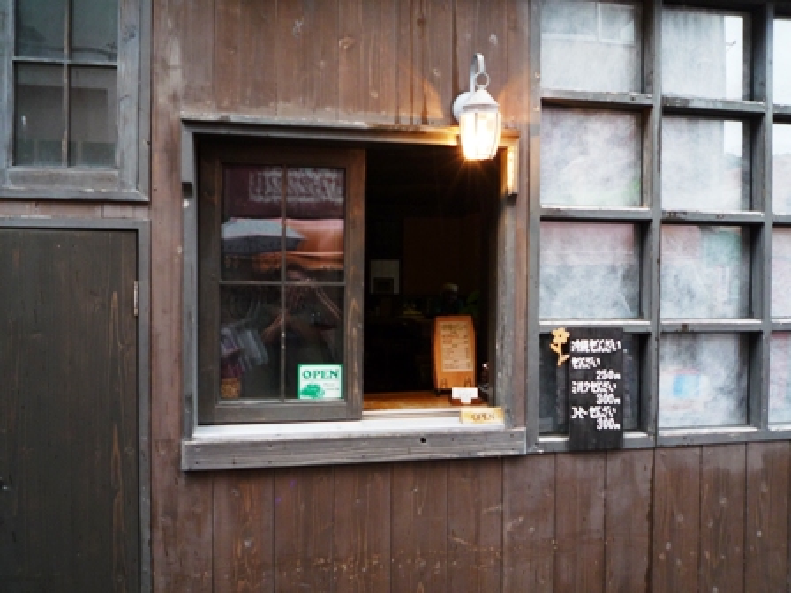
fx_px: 571
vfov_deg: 54.9
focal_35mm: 25
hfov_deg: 69.4
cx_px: 396
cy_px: 296
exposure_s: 1/50
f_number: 2.8
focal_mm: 4.4
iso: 100
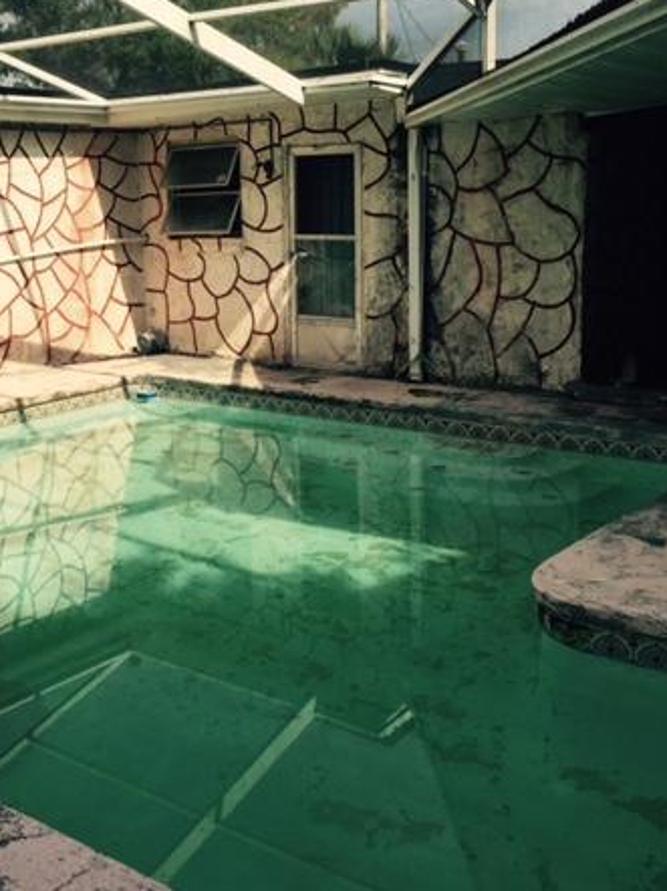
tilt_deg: -8.1
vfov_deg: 44.5
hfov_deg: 34.2
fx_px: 1080
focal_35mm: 42
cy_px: 345
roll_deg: -0.2
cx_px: 252
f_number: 2.2
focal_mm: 4.15
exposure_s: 1/1464
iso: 32
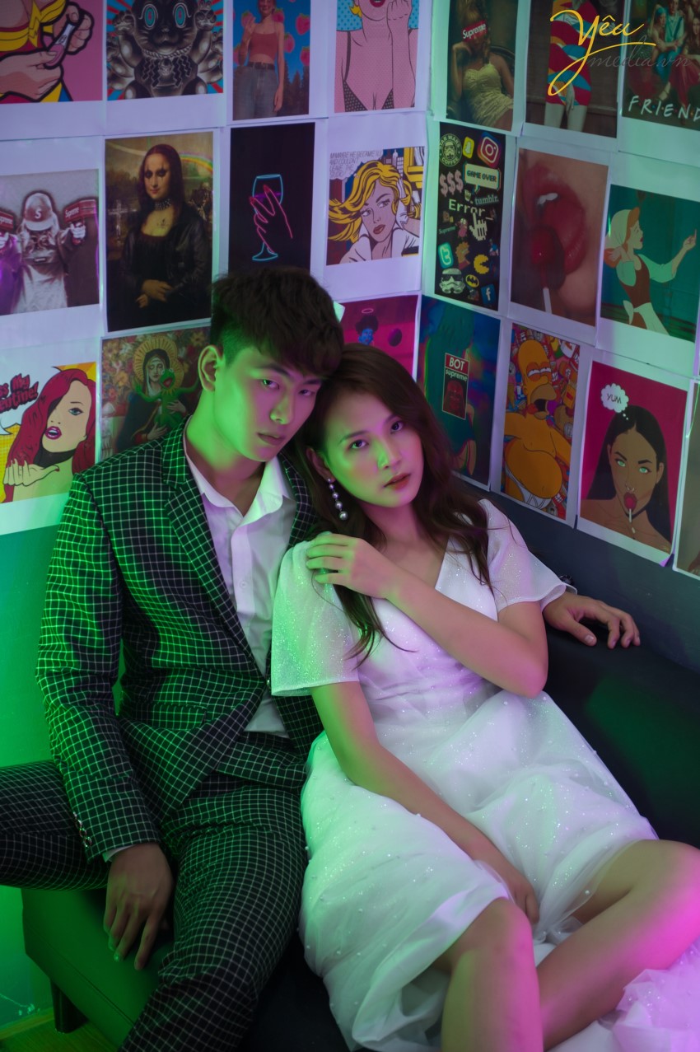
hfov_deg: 19.4
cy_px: 526
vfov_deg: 28.9
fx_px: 2044
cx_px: 350
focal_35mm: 70
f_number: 2.8
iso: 500
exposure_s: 1/100
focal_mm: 70
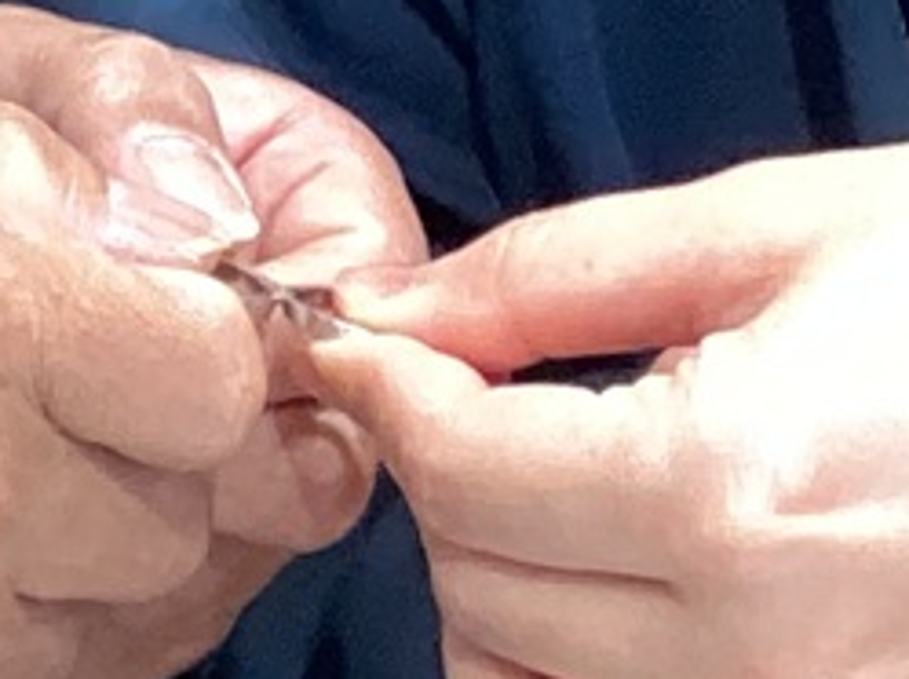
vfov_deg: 26.0
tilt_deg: -7.6
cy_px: 427
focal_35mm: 56
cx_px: 314
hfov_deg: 34.1
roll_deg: +0.0
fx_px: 1468
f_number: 2.4
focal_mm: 3.3
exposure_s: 1/60
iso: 100
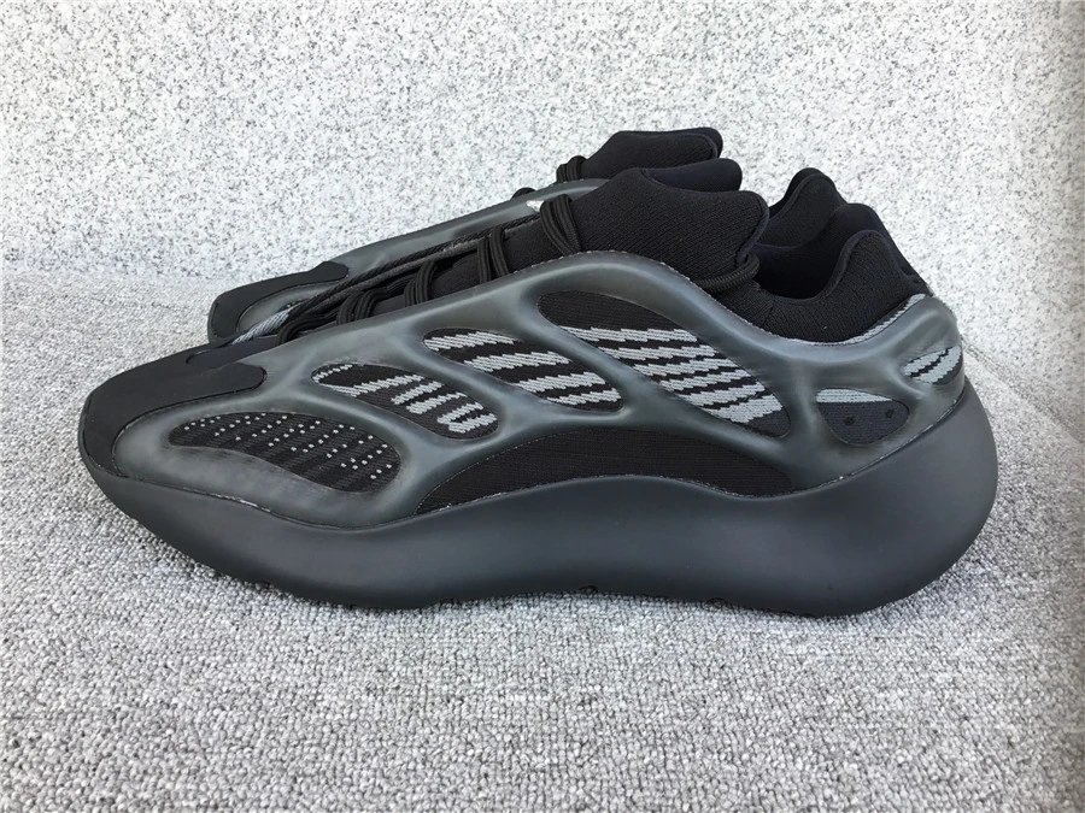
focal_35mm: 31
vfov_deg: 45.4
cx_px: 542
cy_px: 406
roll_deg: -3.7
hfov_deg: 58.4
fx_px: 972
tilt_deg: -22.3
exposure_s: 1/109
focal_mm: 3.3
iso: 25
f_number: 2.4
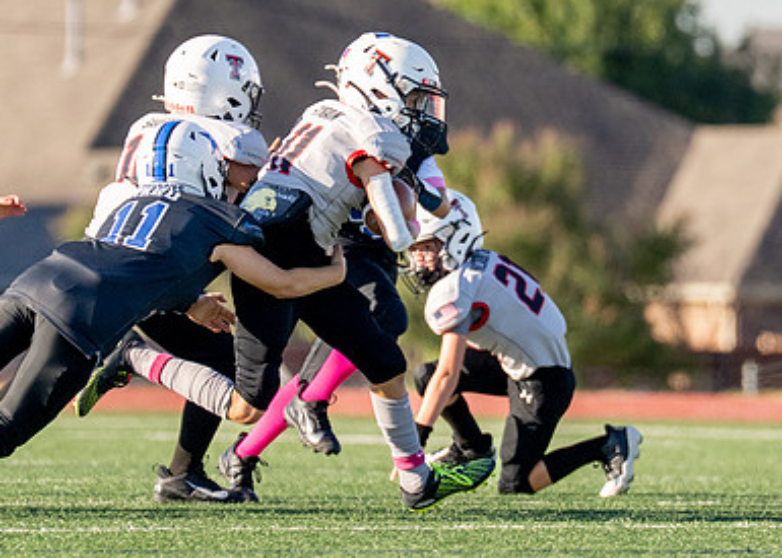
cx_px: 407
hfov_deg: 2.6
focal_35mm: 765
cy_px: 190
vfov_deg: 1.9
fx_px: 16990
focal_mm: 200
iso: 400
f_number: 2.8
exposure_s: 1/4000
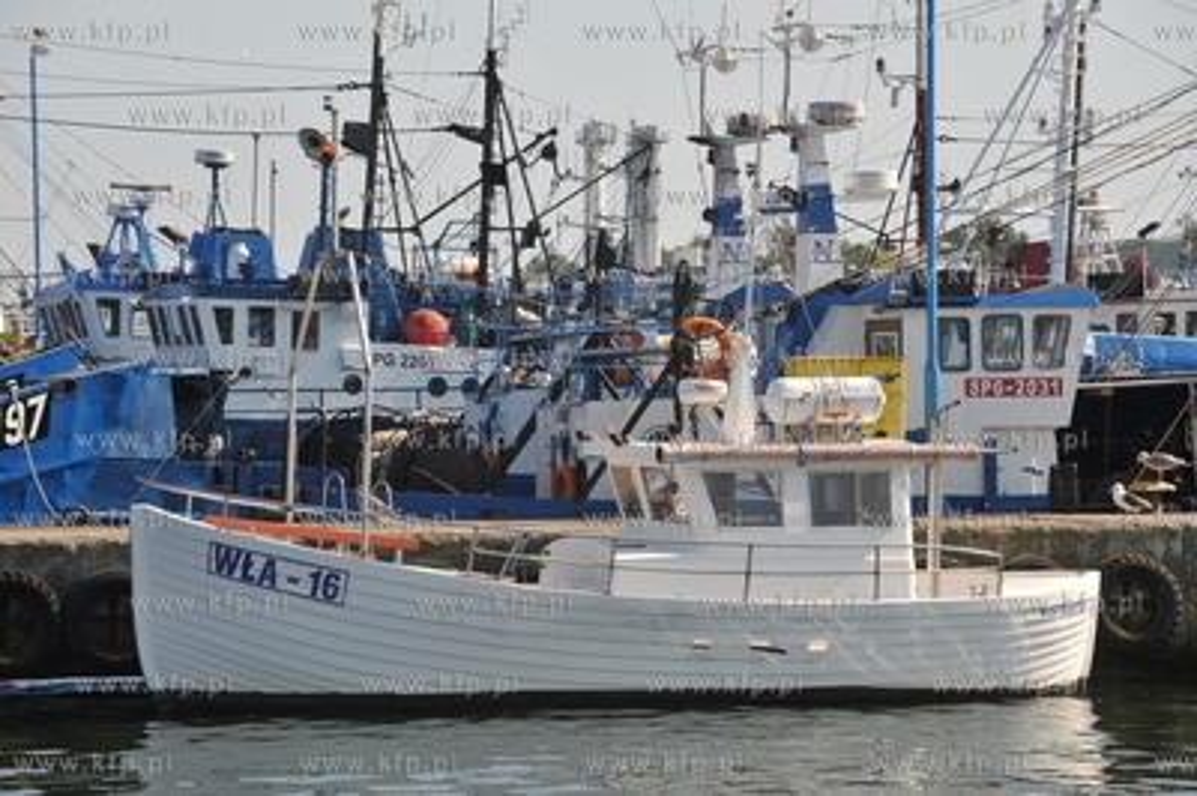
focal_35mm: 180
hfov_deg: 11.4
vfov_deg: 7.6
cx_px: 598
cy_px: 398
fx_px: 5980
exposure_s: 1/400
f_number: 9
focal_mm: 180
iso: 200
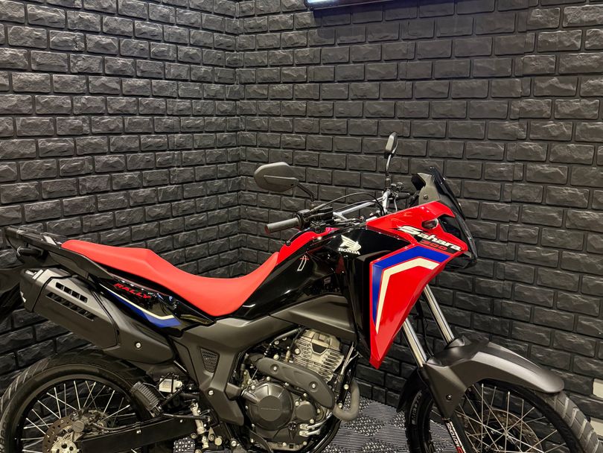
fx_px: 418
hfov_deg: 71.6
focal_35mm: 24
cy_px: 226
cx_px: 302
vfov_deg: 56.8
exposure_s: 1/40
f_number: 1.78
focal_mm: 6.76
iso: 640
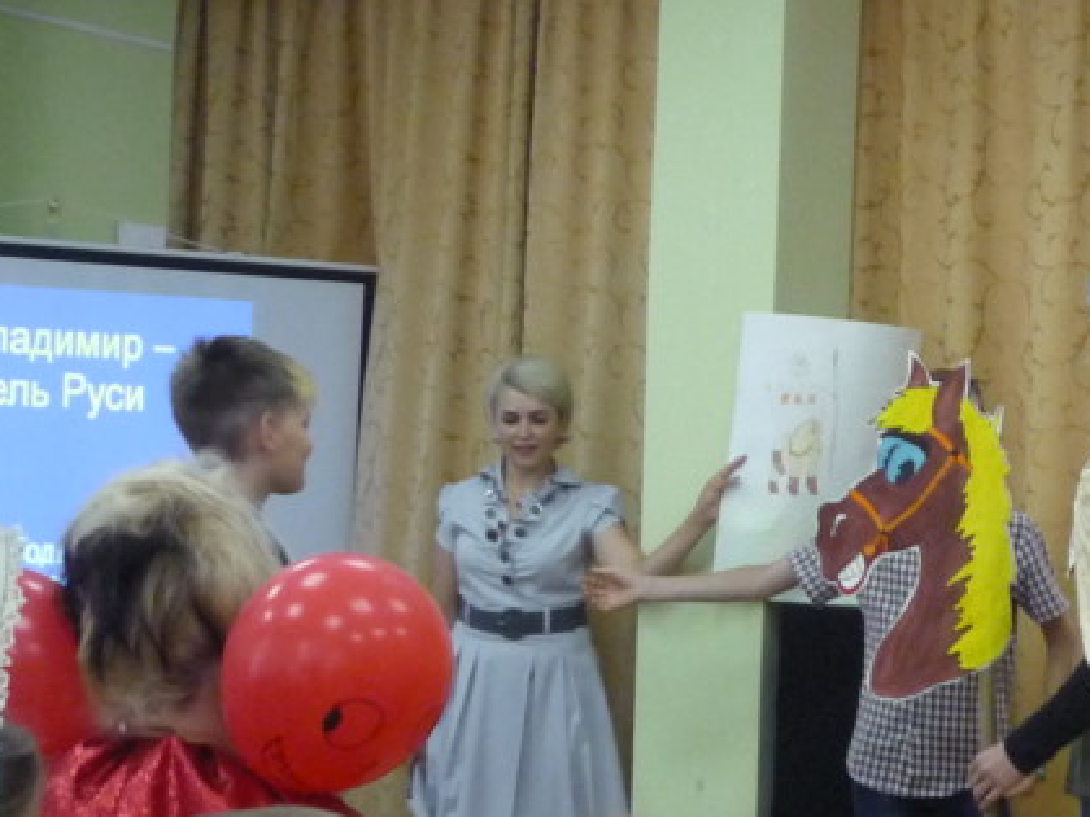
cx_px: 958
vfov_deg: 18.9
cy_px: 449
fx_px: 2456
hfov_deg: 24.4
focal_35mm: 78
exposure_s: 1/30
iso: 400
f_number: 3.3
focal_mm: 5.2
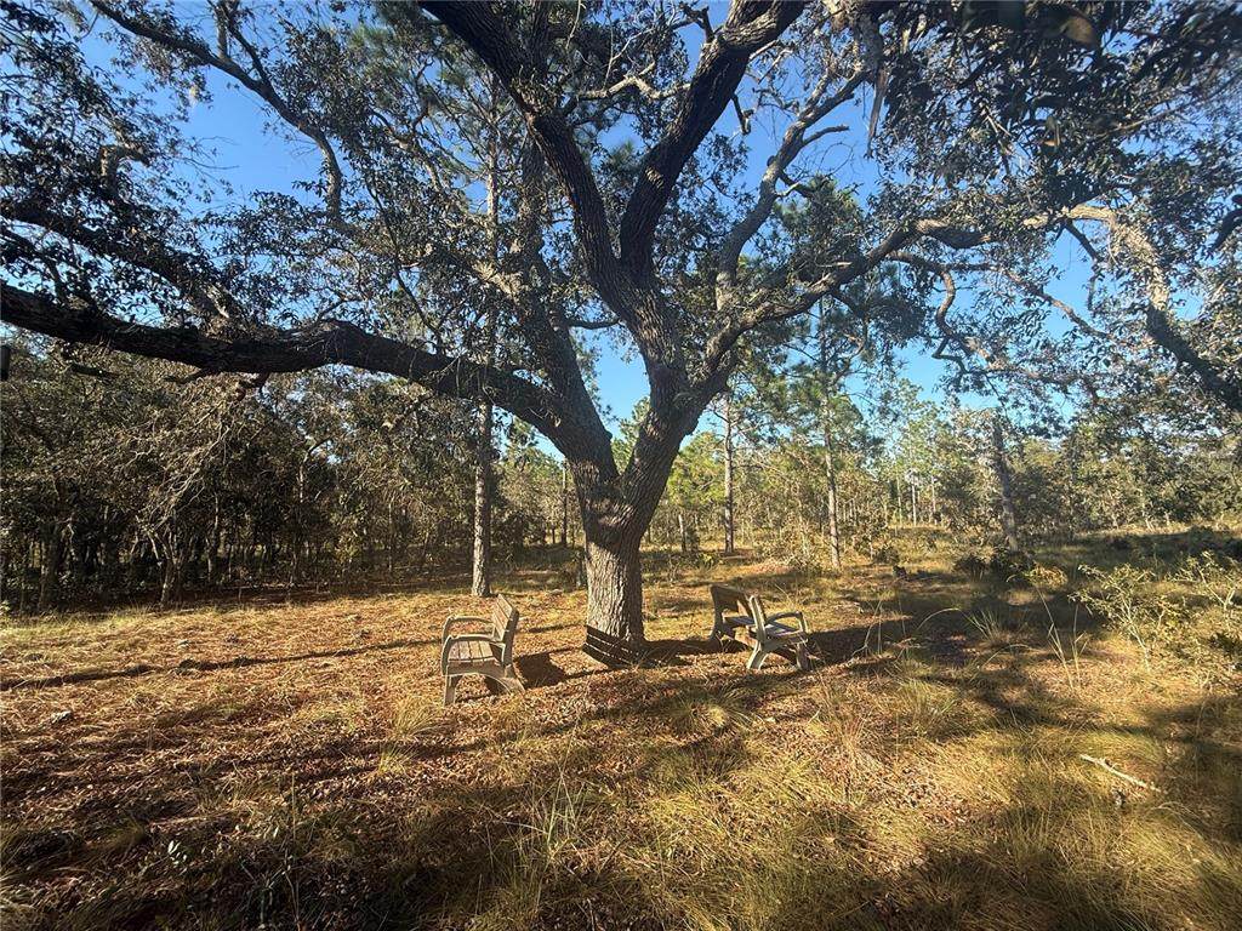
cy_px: 466
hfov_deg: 102.1
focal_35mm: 14
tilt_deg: +7.2
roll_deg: +0.2
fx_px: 502
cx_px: 621
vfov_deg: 85.7
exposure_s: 1/436
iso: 50
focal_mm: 2.22
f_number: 2.2
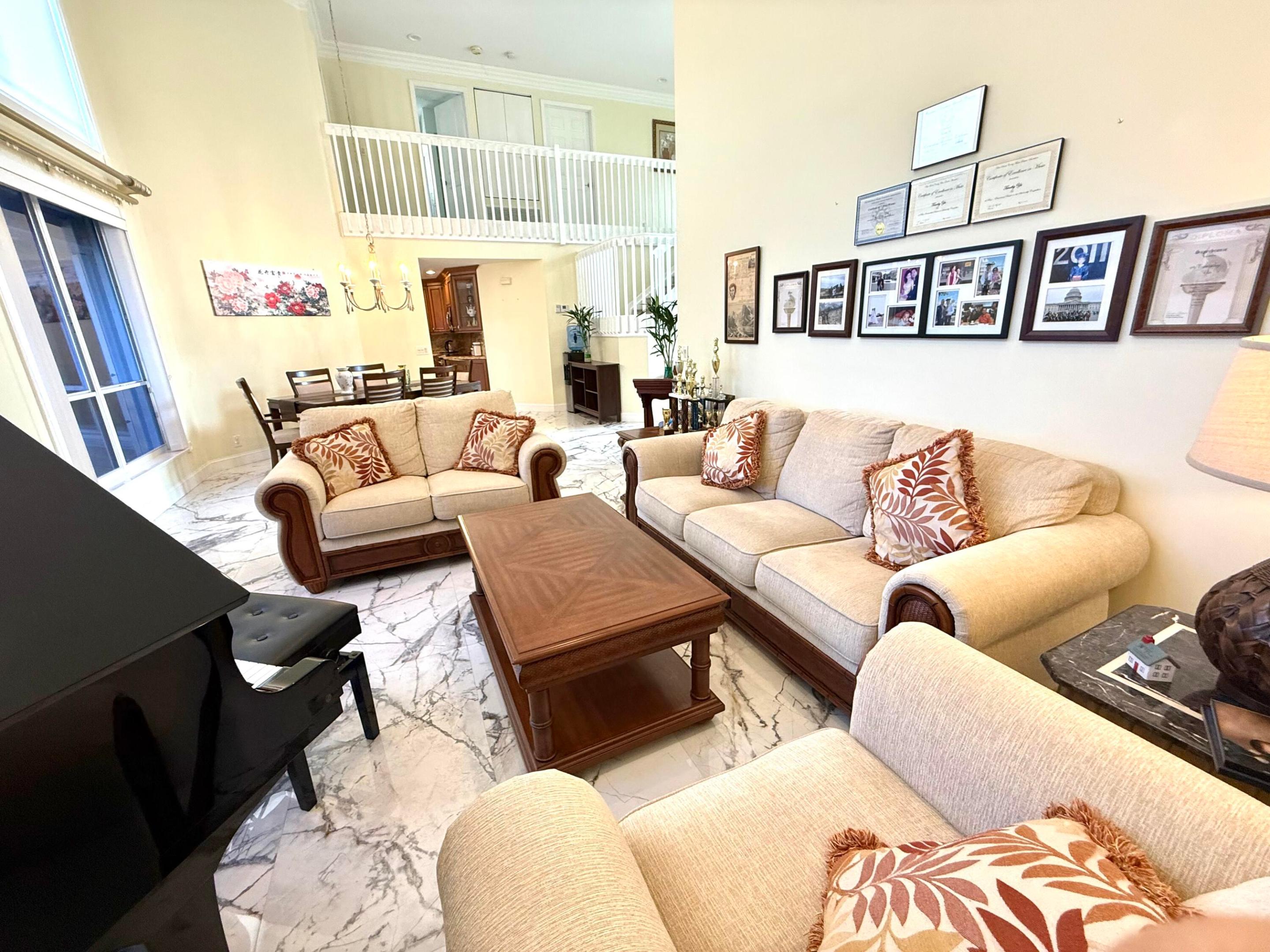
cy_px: 476
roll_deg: +2.0
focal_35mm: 14
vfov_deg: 85.7
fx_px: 514
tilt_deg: -15.5
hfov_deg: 102.1
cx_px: 635
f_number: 2.2
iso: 200
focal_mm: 2.22
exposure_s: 1/60
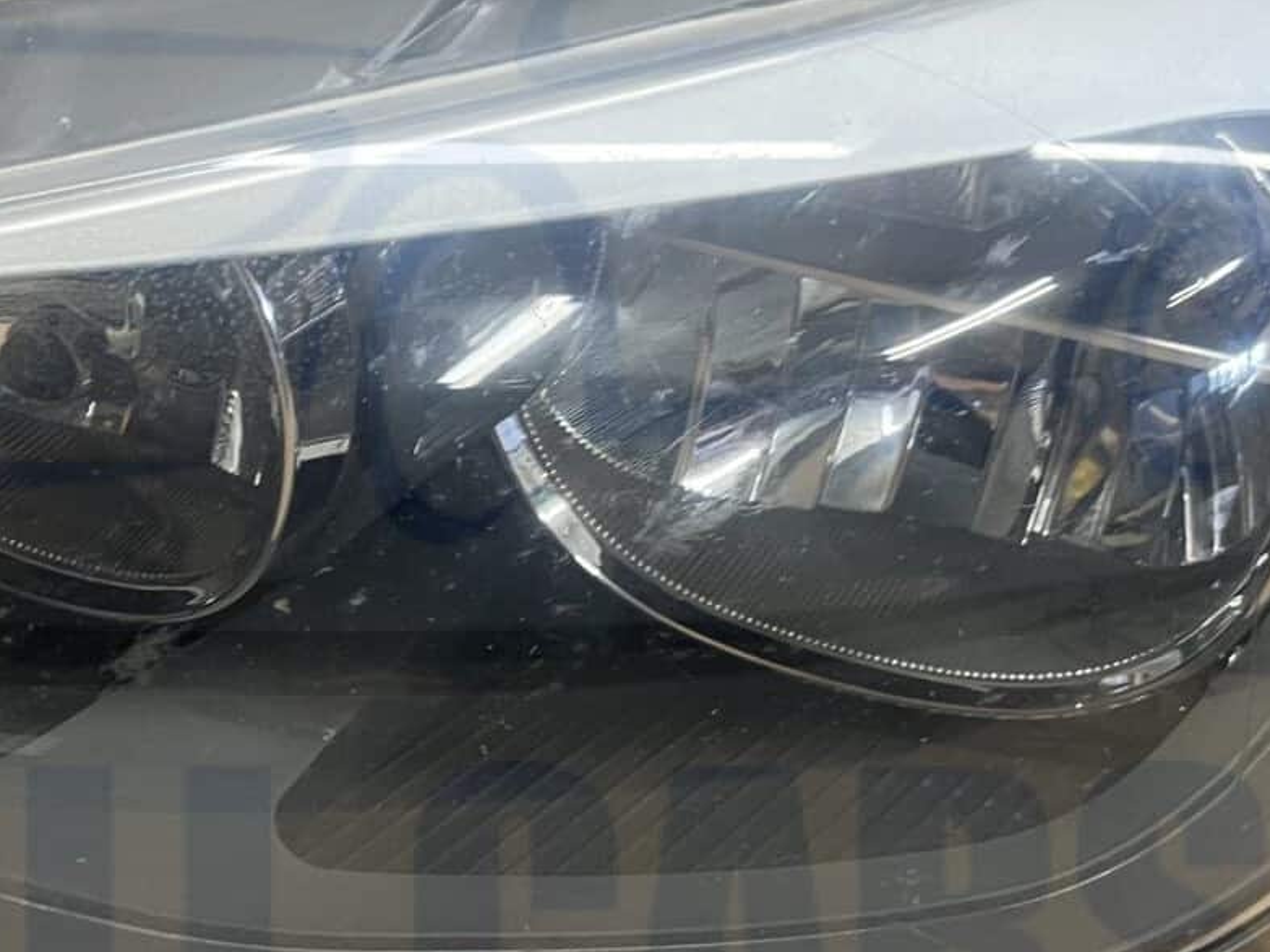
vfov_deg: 21.6
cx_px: 375
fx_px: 2494
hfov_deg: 28.3
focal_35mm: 68
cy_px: 566
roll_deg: +2.7
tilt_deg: -29.8
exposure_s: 1/50
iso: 125
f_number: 1.6
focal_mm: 5.1
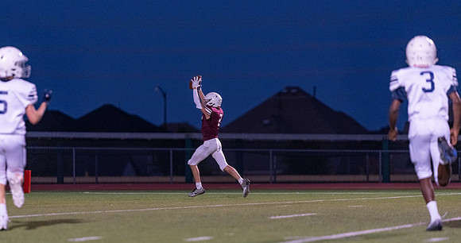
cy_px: 146
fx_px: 2761
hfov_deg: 9.5
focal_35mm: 229
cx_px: 212
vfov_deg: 5.0
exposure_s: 1/1000
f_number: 2.8
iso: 4000
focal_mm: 200
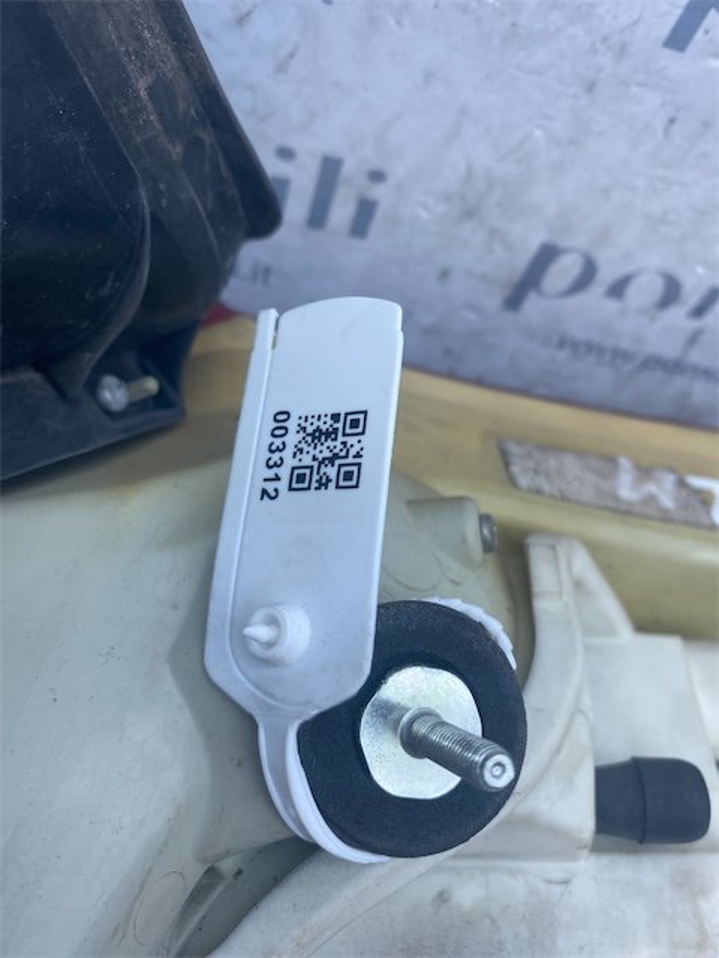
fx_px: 720
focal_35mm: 26
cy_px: 479
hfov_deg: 53.1
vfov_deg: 67.3
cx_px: 360
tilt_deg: -53.8
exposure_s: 1/724
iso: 32
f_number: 1.8
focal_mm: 4.25
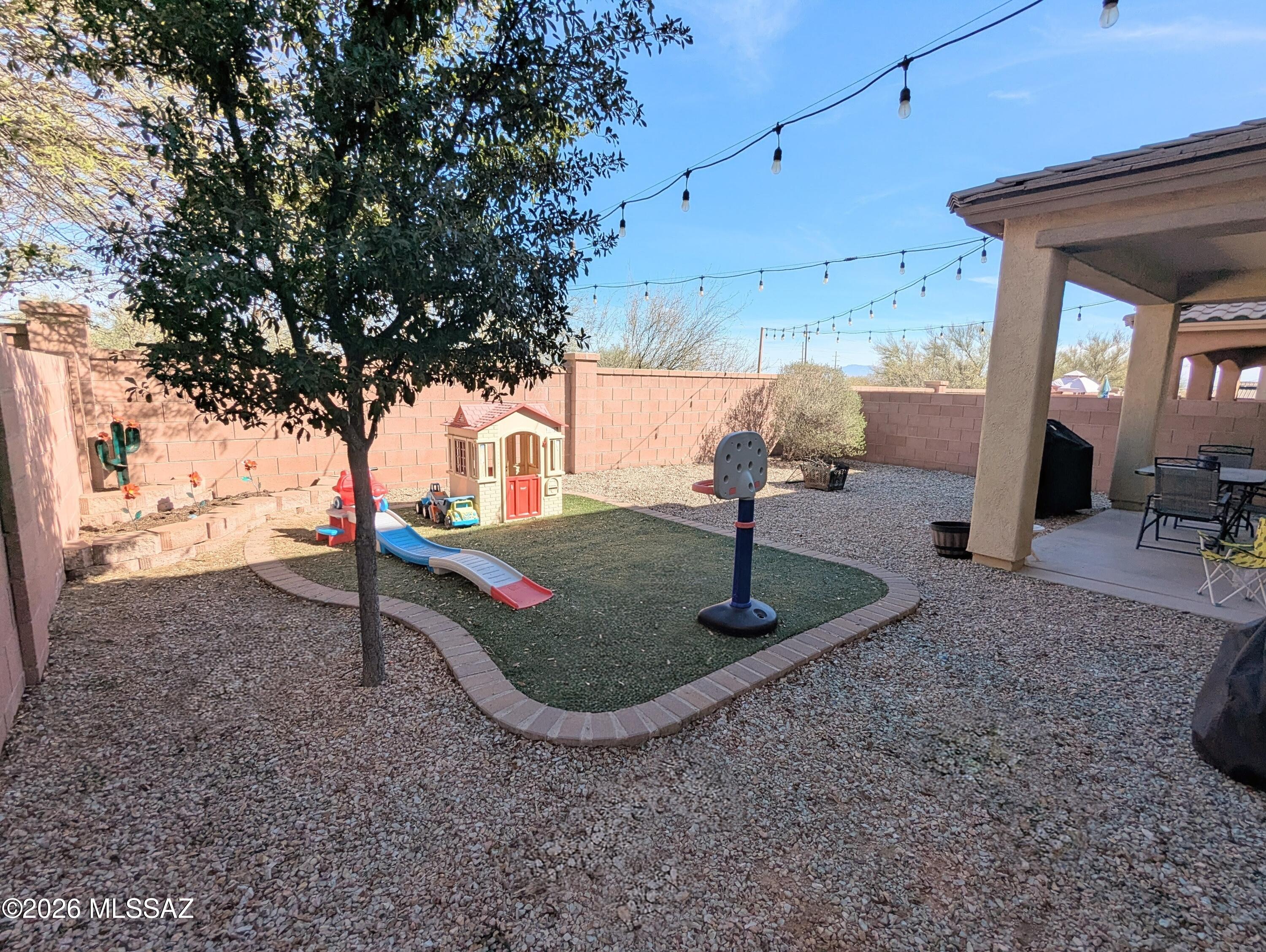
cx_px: 633
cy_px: 476
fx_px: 586
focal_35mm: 16
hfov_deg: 94.4
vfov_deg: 78.2
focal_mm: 2.35
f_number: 2.2
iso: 53
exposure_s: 1/1721
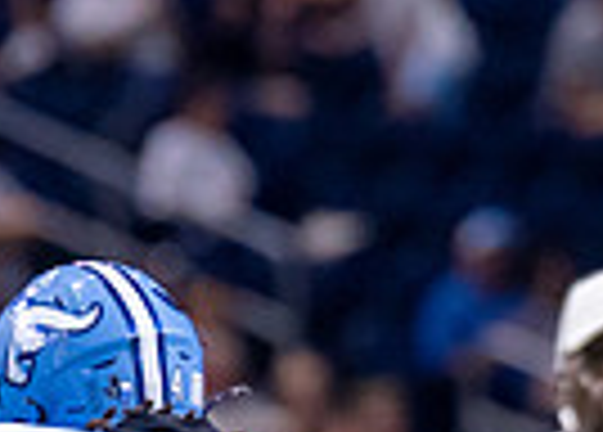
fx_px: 26177
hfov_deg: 1.3
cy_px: 264
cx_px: 468
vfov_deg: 0.9
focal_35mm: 1527
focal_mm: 194
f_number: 2.8
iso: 2000
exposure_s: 1/1000
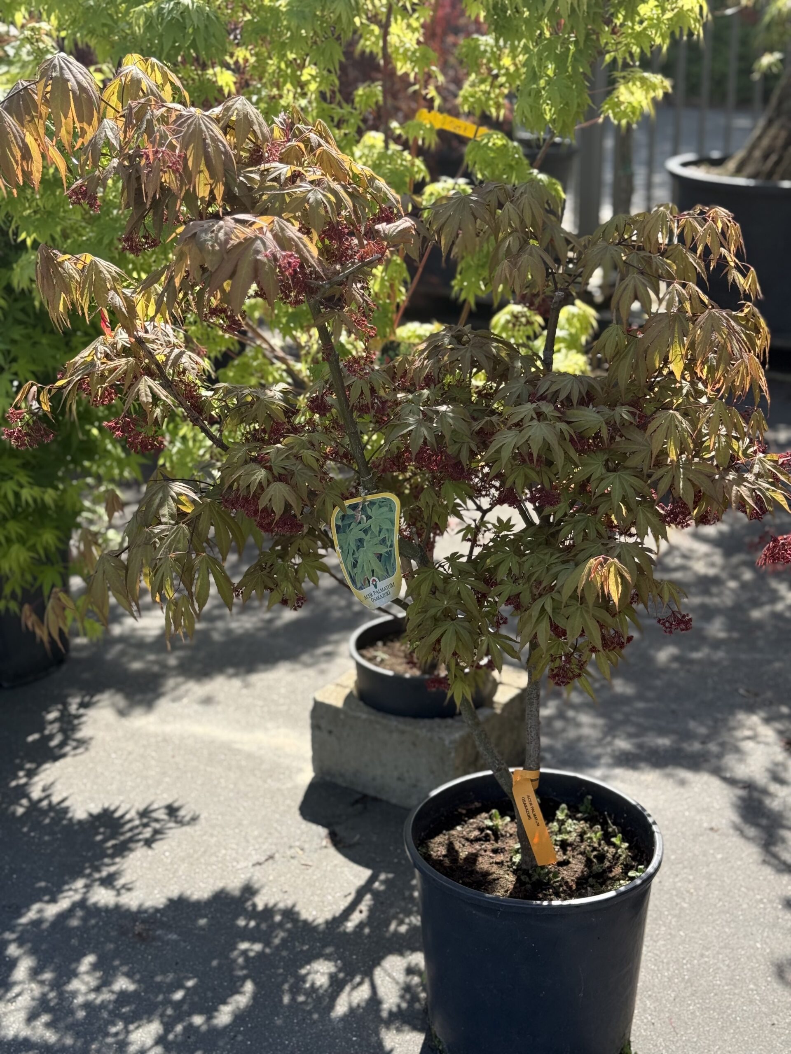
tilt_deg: -20.7
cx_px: 396
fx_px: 1462
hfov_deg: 30.3
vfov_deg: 39.7
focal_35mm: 48
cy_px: 527
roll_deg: +0.6
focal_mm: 6.76
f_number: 1.78
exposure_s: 1/1484
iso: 64
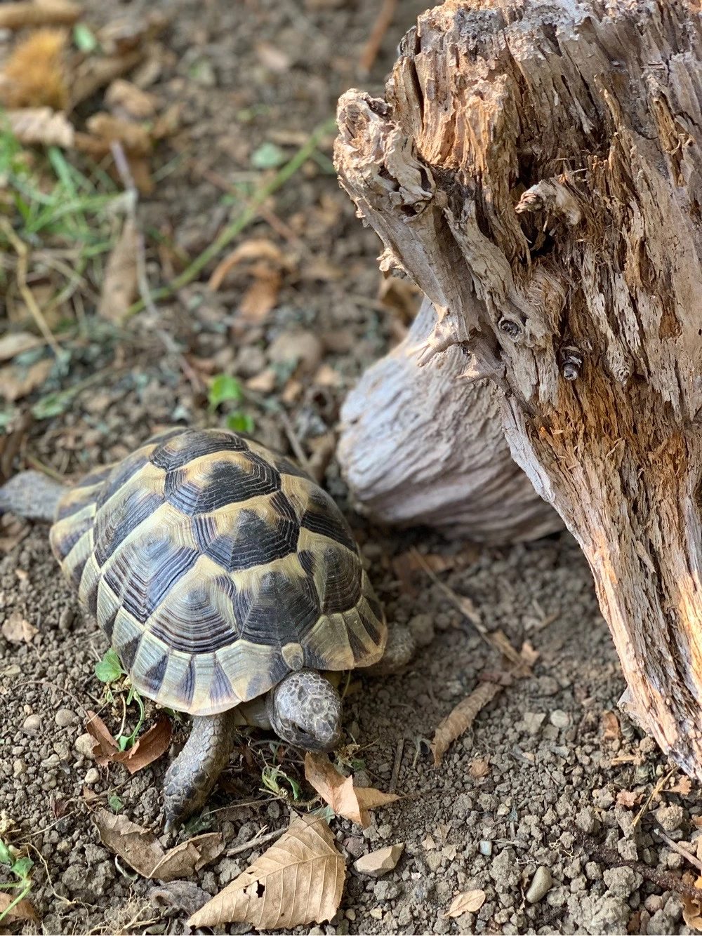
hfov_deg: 28.0
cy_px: 468
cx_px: 351
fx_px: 1407
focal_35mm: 52
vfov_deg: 36.8
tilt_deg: -46.7
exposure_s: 1/122
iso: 64
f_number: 2.4
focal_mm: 6
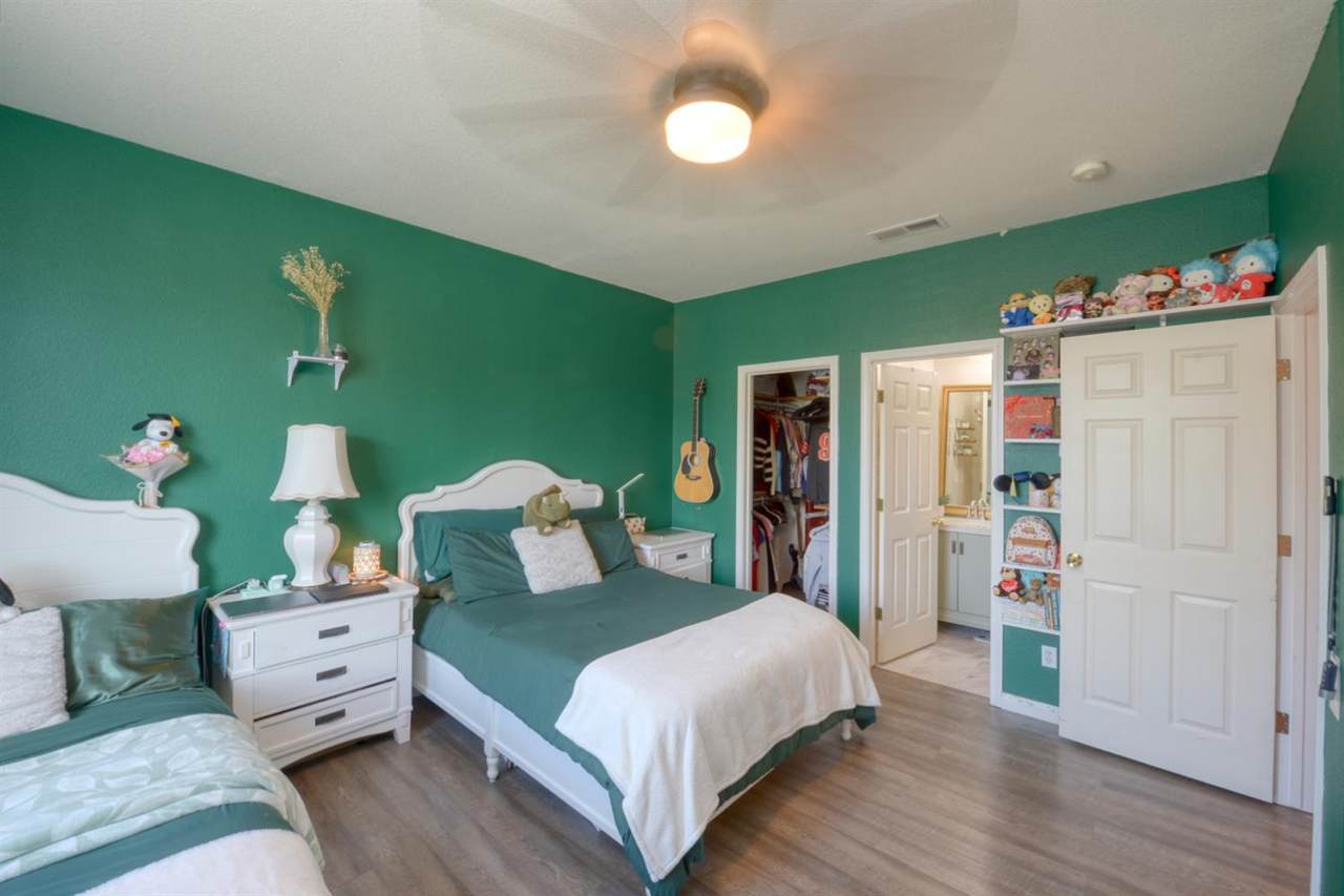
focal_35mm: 14
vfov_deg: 81.2
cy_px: 448
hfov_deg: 104.3
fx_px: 523
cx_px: 672
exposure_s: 1/5
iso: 400
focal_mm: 14
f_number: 10
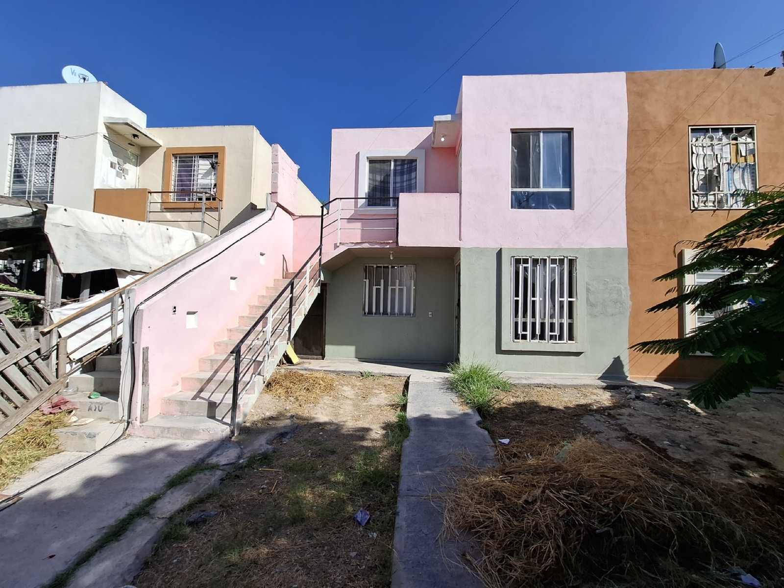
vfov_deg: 89.9
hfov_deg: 106.2
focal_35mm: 13
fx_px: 294
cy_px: 294
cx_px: 392
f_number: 2.2
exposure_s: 1/1284
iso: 40
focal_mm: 1.74
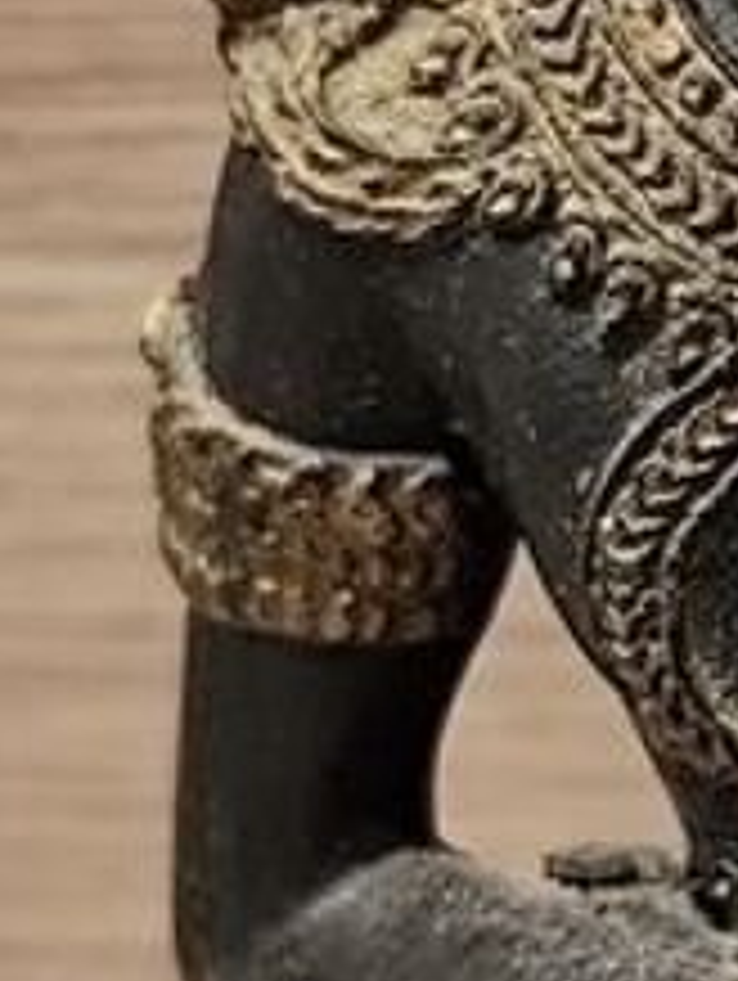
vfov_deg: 9.2
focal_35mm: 214
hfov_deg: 6.7
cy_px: 92
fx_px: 6071
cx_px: 1562
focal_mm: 6.14
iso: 500
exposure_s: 1/100
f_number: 1.65
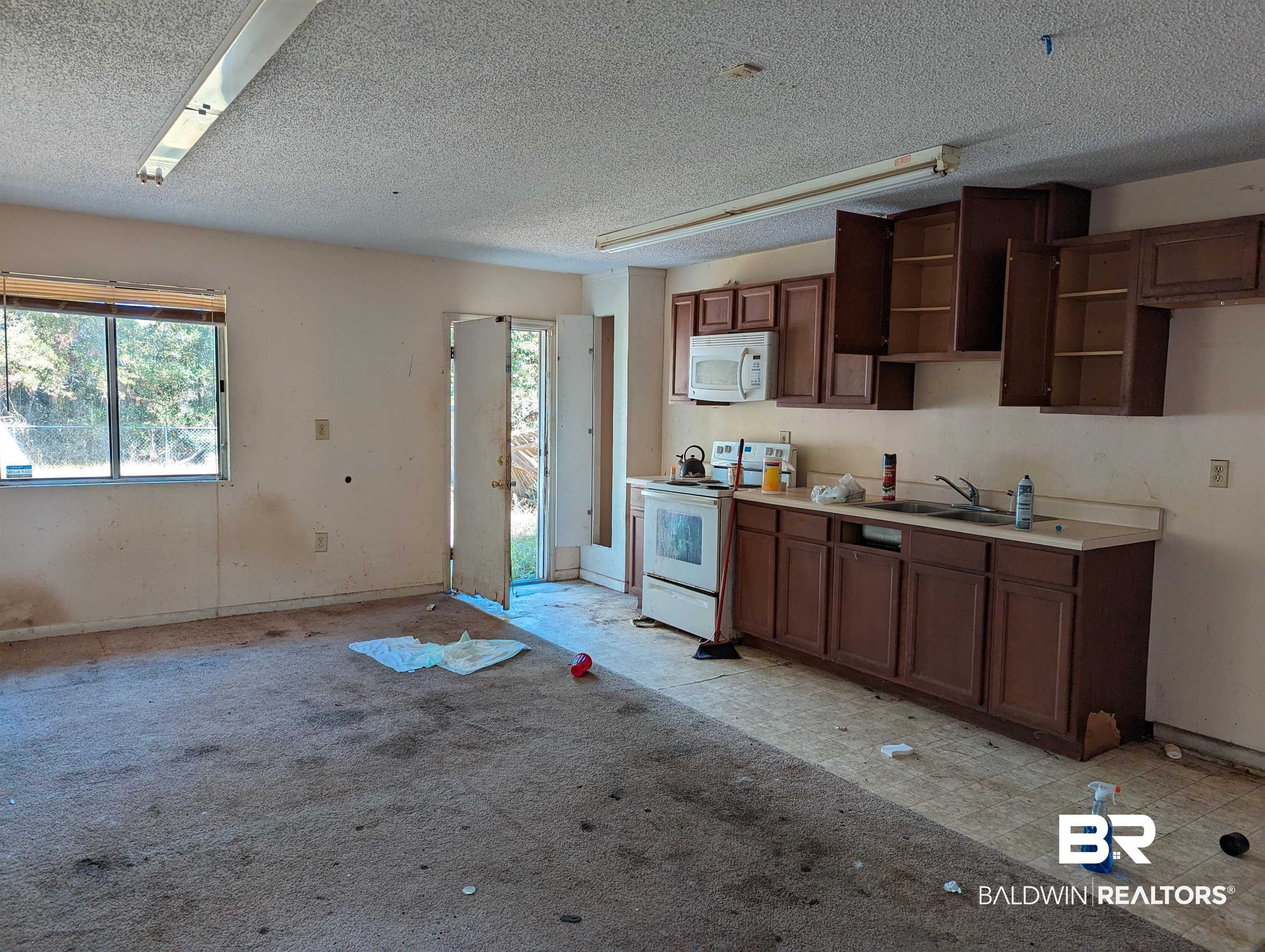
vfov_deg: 56.9
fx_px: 878
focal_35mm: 24
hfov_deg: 71.5
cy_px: 476
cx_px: 632
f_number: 1.85
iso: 44
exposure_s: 1/84.4
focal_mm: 6.81
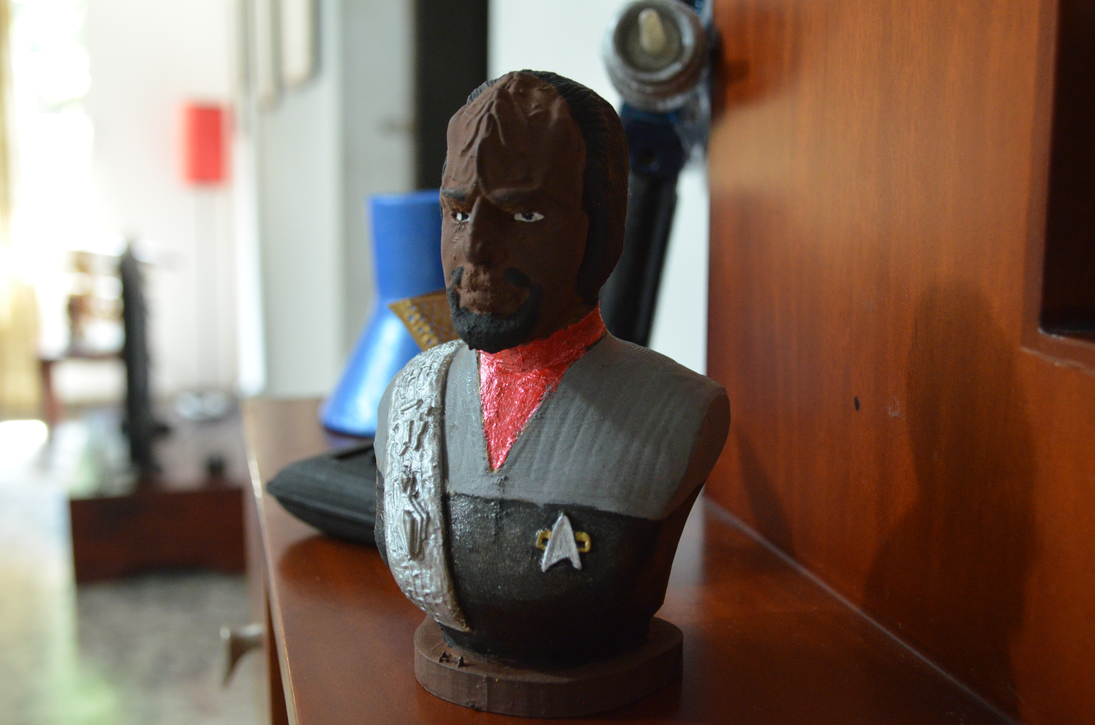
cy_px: 362
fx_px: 1366
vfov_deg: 29.7
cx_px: 548
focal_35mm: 45
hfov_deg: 43.7
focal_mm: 30
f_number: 4.5
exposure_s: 1/30
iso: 2500
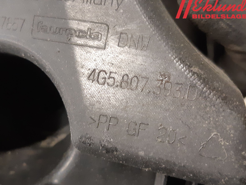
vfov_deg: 51.4
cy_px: 93
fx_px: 192
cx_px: 124
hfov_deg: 65.3
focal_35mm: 27
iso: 250
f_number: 1.7
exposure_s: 1/25
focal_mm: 3.93
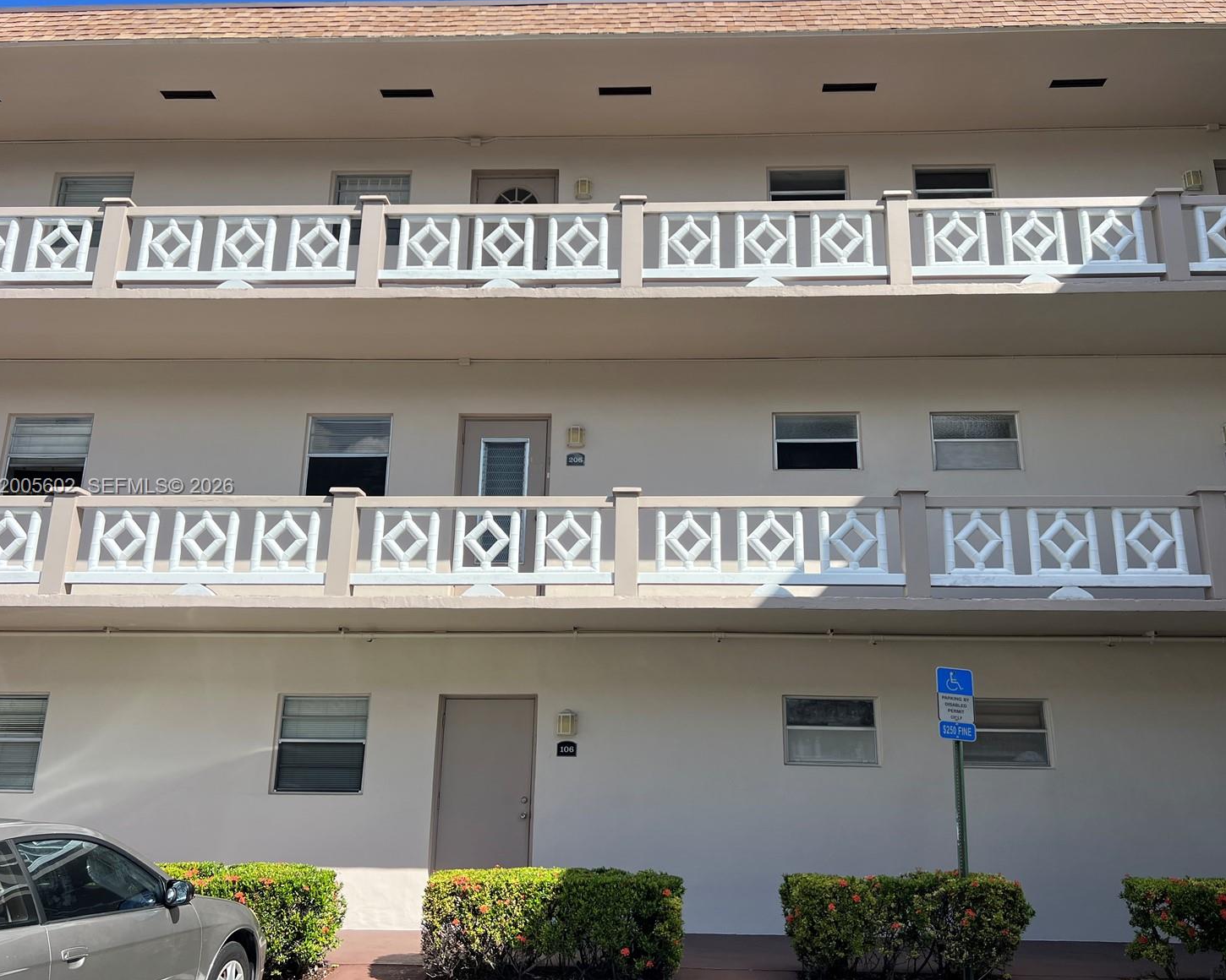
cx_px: 647
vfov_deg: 51.5
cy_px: 487
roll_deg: -1.2
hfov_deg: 62.2
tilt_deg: +15.4
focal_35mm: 28
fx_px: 1016
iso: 50
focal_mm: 5.7
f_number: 1.5
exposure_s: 1/3968
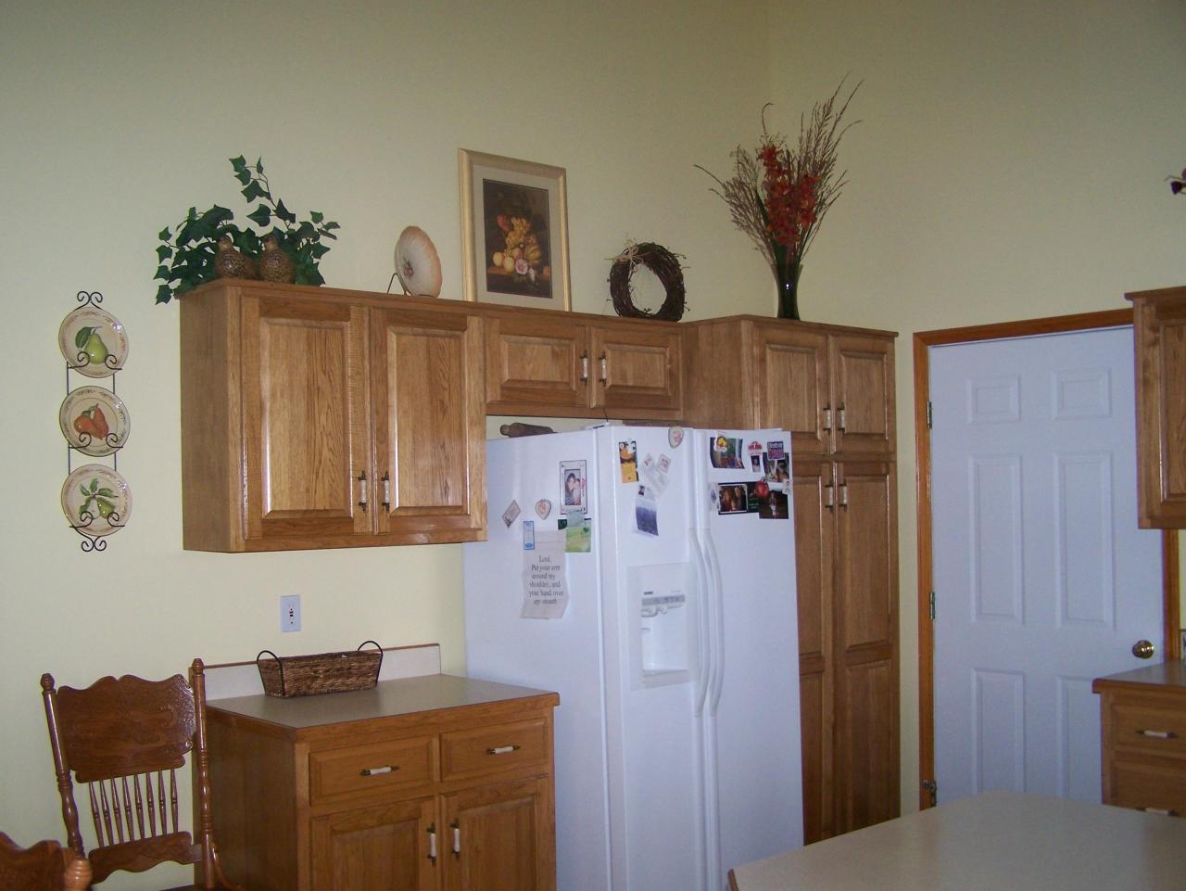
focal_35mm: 38
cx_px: 593
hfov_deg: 49.0
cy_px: 446
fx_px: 1302
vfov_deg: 37.7
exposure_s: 1/60
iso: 160
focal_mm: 6.3
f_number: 2.8
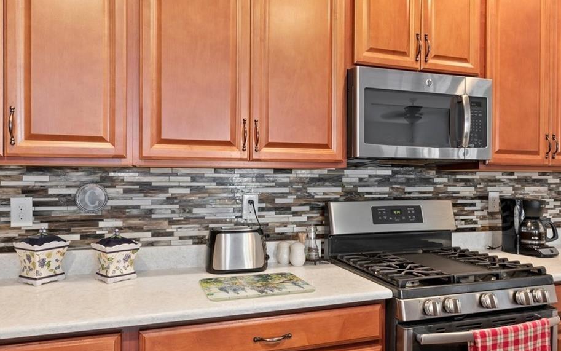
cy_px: 180
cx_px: 275
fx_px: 382
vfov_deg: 49.3
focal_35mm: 25
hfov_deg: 72.5
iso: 400
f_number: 8
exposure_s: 1.6
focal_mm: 14
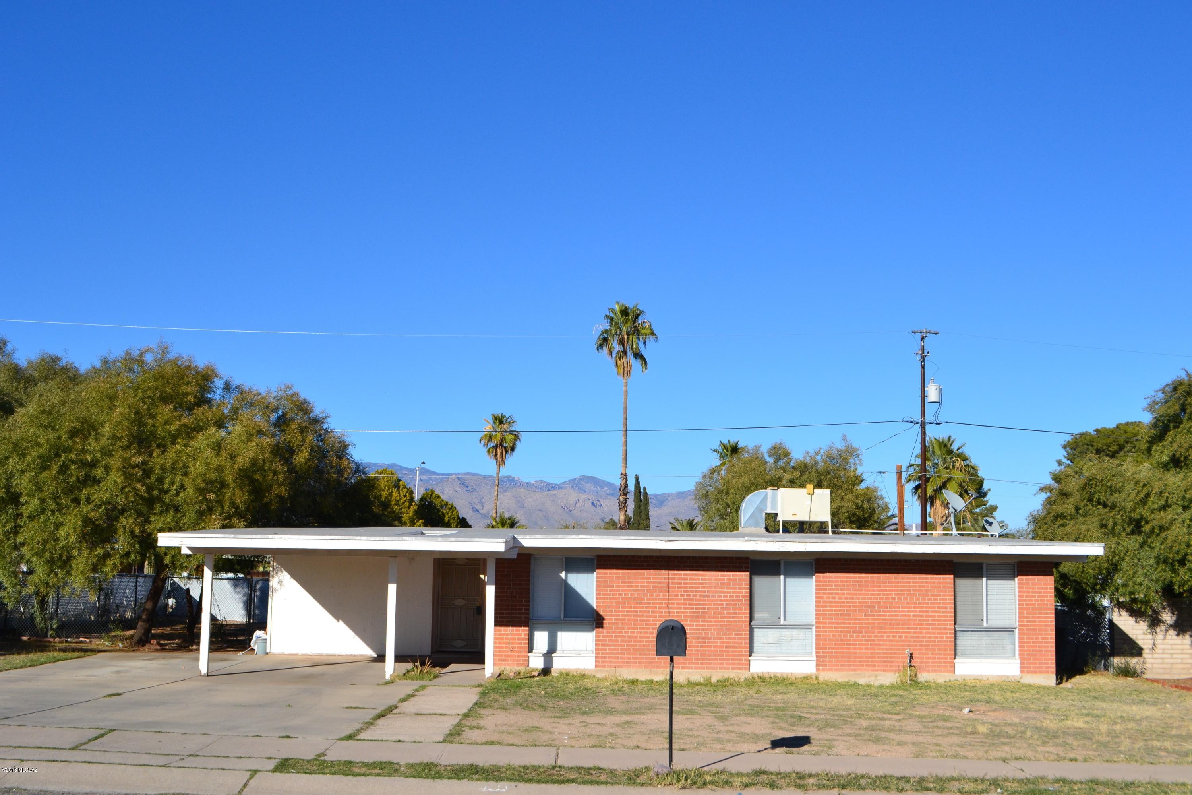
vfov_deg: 36.9
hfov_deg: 53.1
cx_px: 596
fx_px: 1192
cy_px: 398
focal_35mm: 36
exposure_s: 1/500
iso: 360
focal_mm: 24
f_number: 11
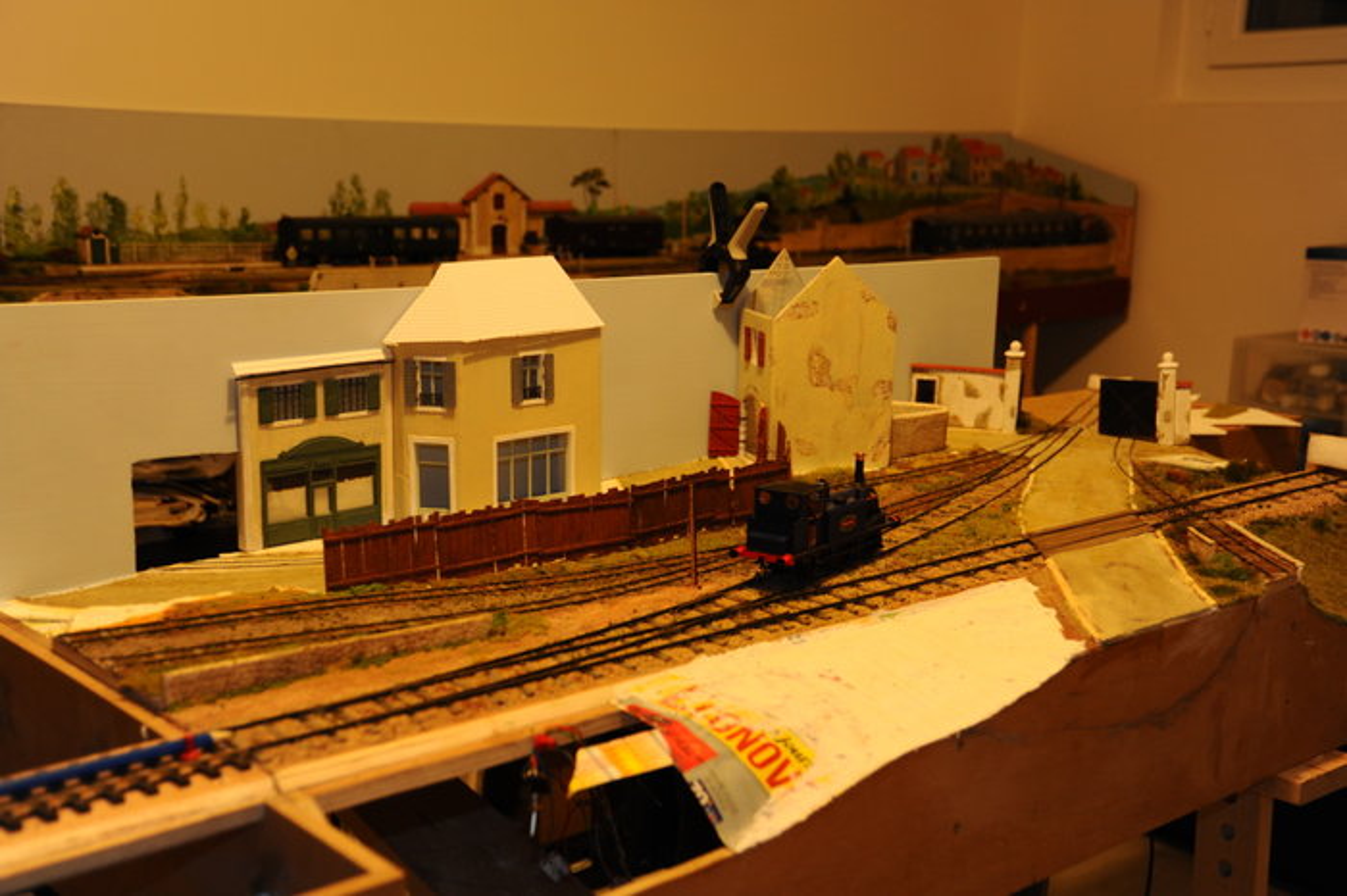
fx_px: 1683
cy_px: 448
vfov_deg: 29.8
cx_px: 674
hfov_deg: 43.6
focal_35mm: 45
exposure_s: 1/25
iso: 800
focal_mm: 45
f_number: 4.5
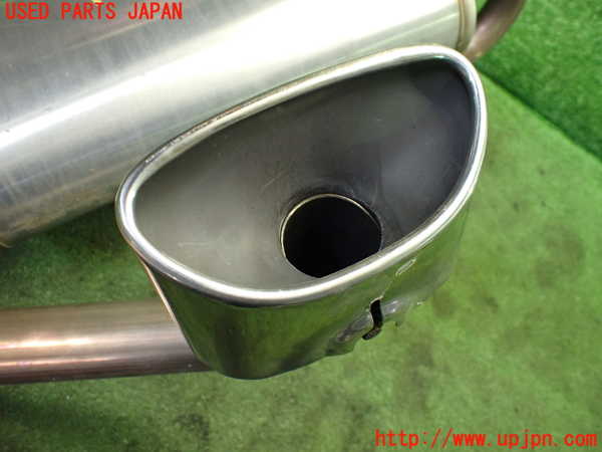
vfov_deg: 46.8
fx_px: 522
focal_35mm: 30
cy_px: 226
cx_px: 301
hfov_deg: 60.0
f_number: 2.3
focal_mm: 5.4
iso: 800
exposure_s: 1/100
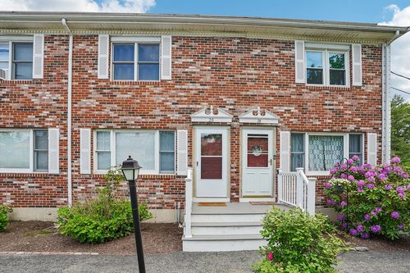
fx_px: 182
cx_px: 205
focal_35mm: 16
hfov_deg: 96.8
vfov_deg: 73.7
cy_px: 136
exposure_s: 1/100
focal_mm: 16
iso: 100
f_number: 8
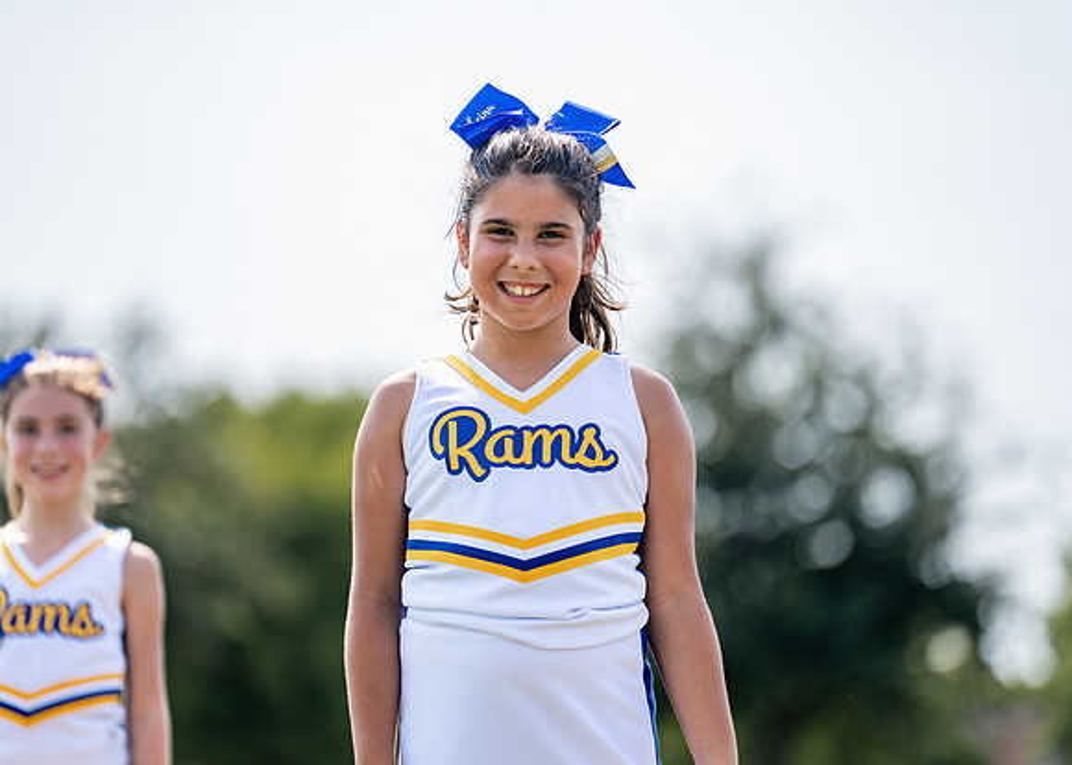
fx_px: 6033
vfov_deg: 7.3
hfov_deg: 10.2
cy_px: 382
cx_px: 536
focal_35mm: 198
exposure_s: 1/1600
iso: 100
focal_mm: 188
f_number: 2.8
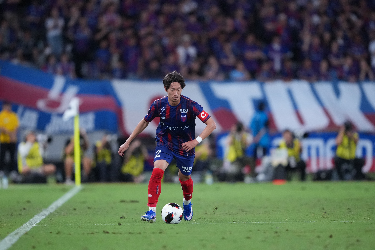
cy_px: 125
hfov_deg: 3.4
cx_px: 188
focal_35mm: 600
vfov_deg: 2.3
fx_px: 6250
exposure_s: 1/2000
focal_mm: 400
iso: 4000
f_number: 2.8
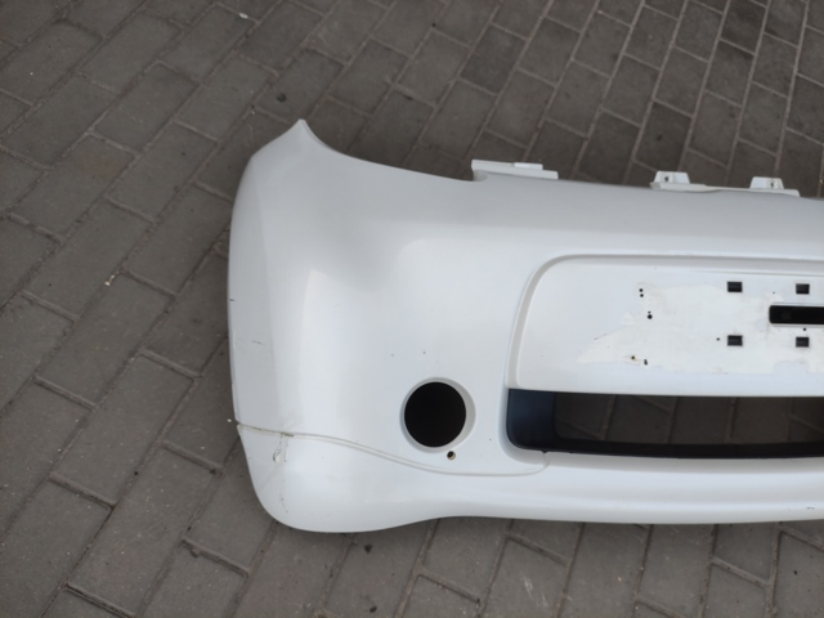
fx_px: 595
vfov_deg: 54.9
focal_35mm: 25
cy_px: 309
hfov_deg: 69.4
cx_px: 412
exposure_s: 1/362
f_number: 1.89
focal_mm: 5.43
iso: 100
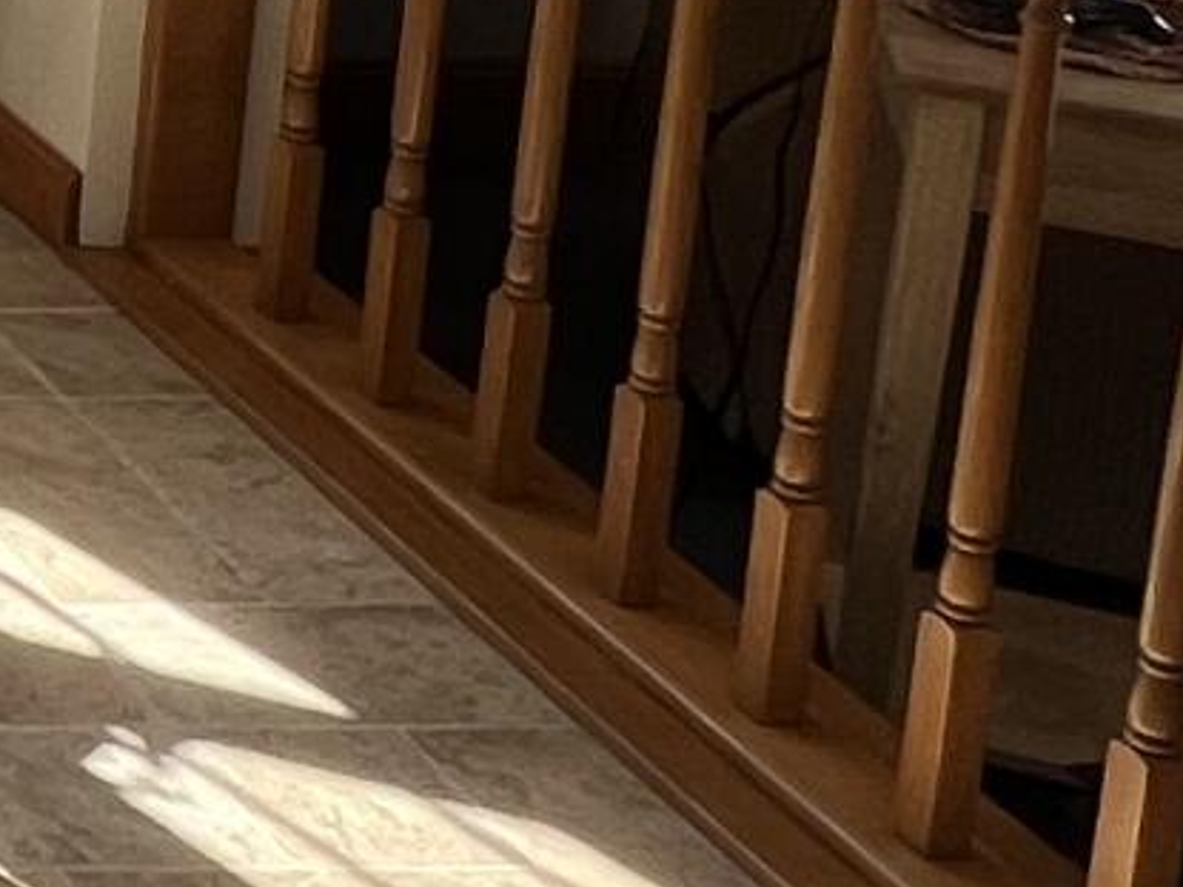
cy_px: -710
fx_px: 3212
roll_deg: -0.4
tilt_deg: -10.4
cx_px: -1653
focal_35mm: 94
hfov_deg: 14.2
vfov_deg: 14.0
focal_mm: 1.57
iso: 32
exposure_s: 1/126
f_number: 1.8
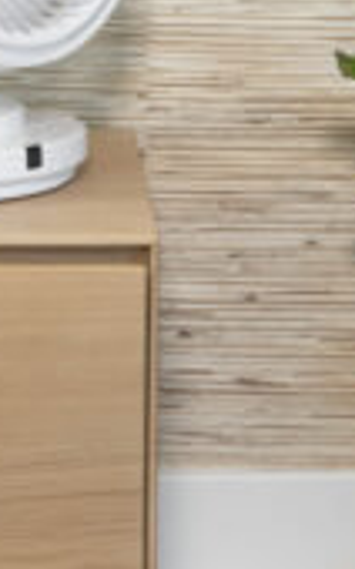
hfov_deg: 12.8
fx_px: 1574
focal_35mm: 101
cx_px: 102
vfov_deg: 20.2
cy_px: 94
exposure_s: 1/8
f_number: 5.6
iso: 320
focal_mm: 42.2
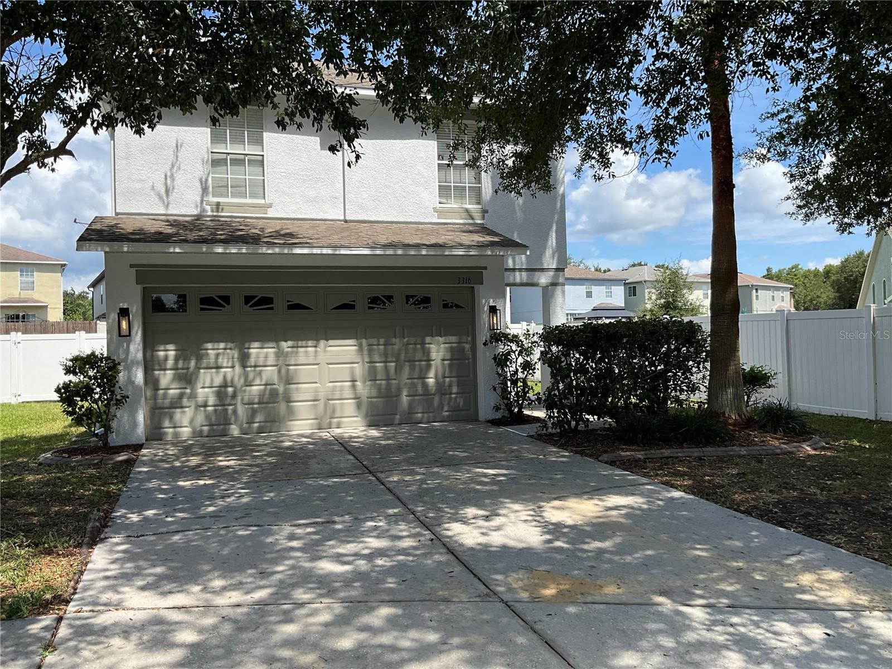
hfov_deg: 61.7
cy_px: 334
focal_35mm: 29
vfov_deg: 48.2
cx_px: 446
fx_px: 747
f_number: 1.8
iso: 25
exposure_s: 1/1412
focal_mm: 3
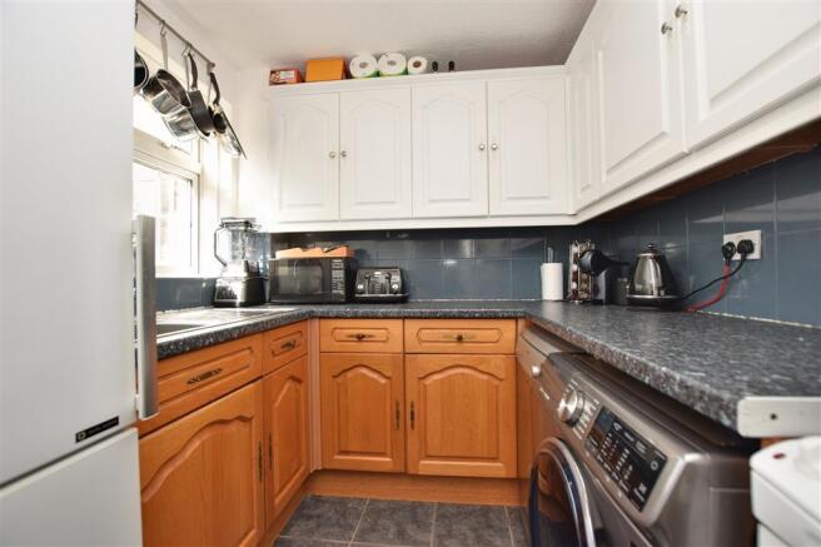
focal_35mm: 15
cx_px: 410
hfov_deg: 100.4
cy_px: 274
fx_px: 342
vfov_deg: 77.3
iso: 250
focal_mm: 10
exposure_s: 1/125
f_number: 5.6
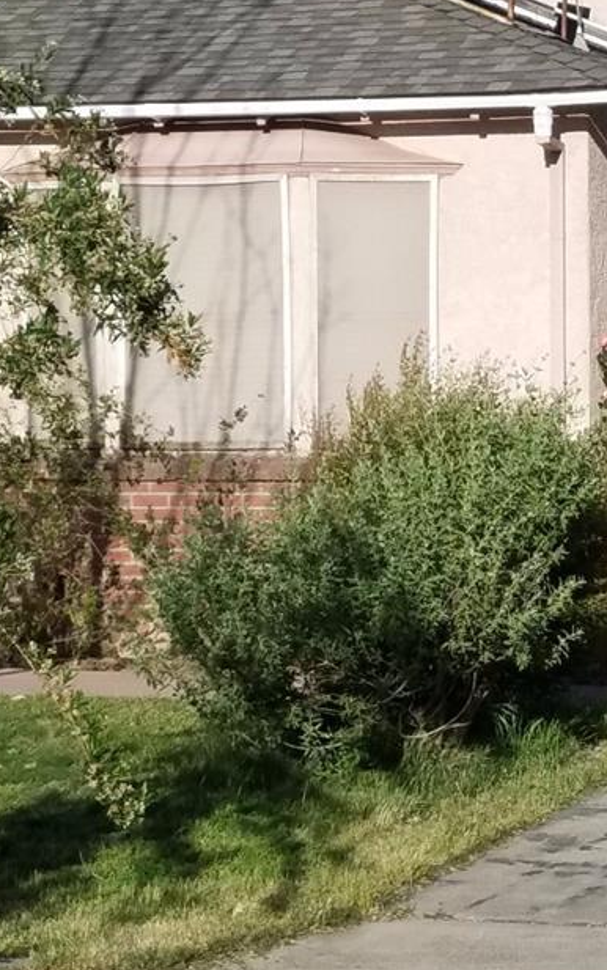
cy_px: 437
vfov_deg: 30.6
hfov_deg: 19.1
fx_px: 1772
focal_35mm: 67
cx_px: 557
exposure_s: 1/3184
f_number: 1.7
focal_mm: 4.2
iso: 50
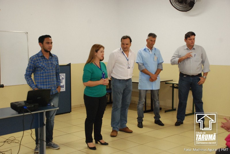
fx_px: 307
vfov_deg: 28.2
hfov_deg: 41.1
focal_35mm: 48
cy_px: 77
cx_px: 115
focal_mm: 32
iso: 1250
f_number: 5
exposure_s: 1/50
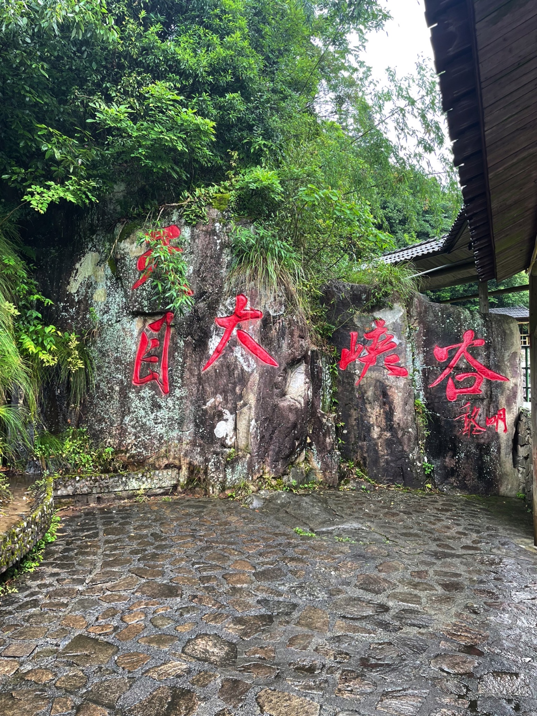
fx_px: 538
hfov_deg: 53.1
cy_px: 358
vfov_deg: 67.3
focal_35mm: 26
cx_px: 268
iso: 50
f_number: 1.6
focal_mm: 4.2
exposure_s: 1/121
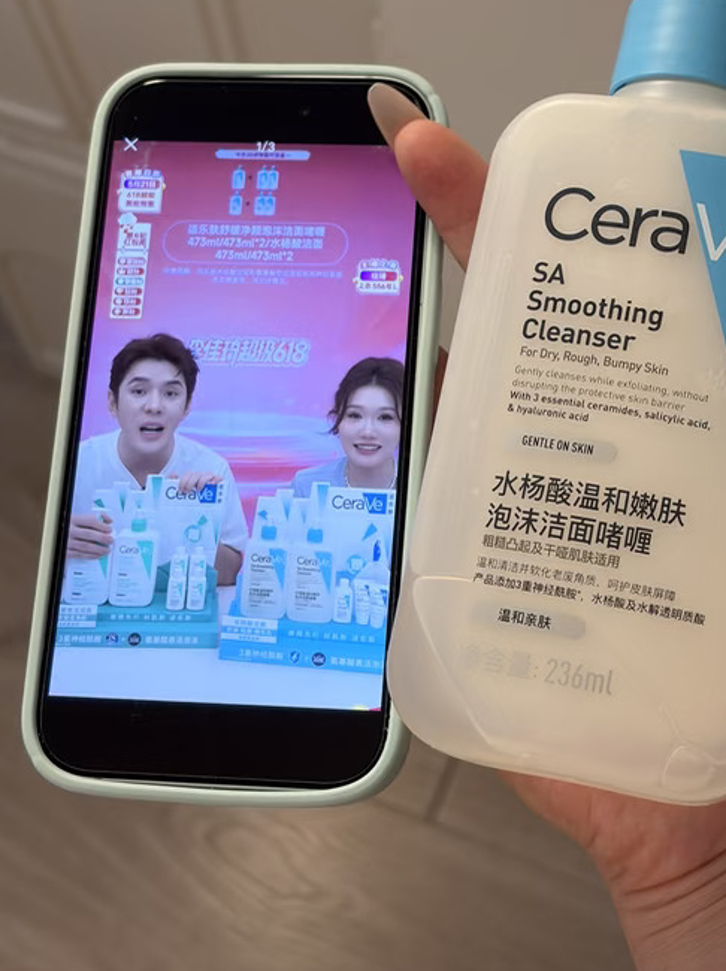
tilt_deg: -61.0
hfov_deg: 22.5
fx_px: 1821
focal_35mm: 65
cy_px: 376
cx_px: 442
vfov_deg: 29.8
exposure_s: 1/60
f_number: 1.6
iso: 64
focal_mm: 5.96
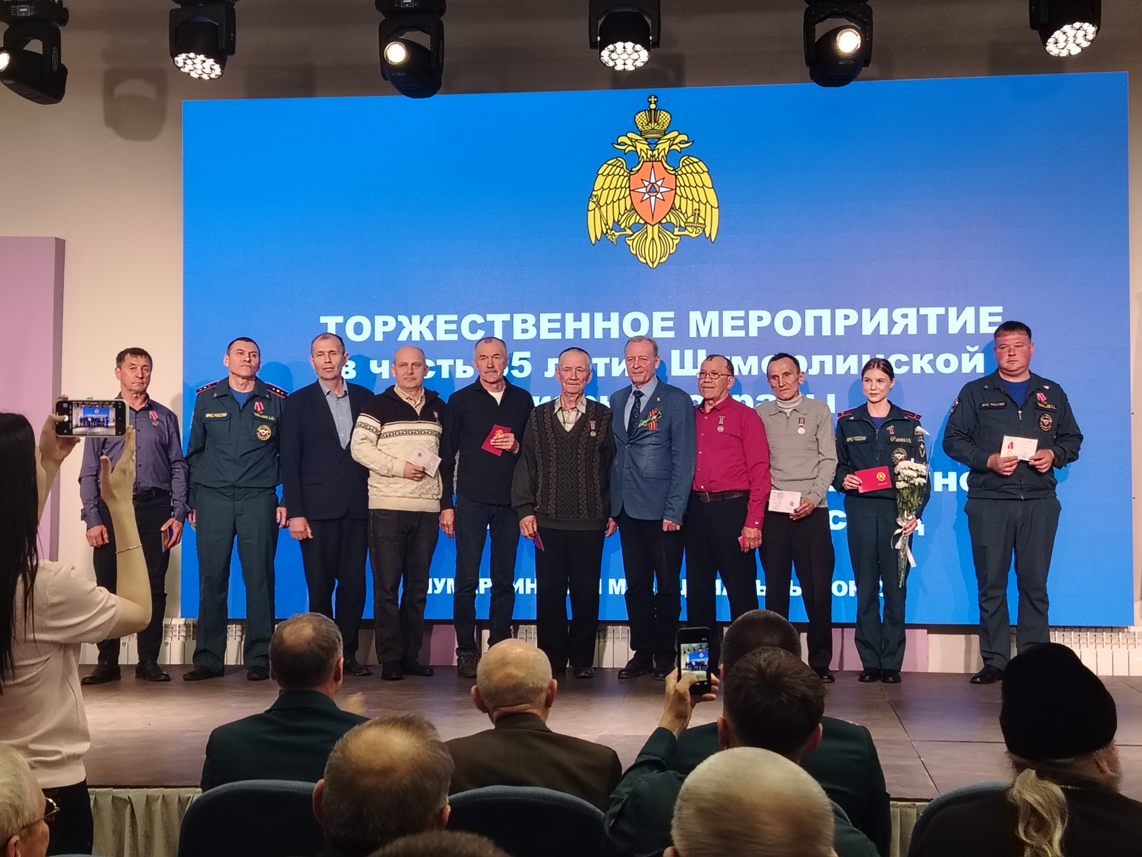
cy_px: 428
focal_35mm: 51
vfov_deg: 28.6
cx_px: 571
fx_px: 1683
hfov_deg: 37.5
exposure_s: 1/50
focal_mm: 5.25
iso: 488
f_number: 1.75
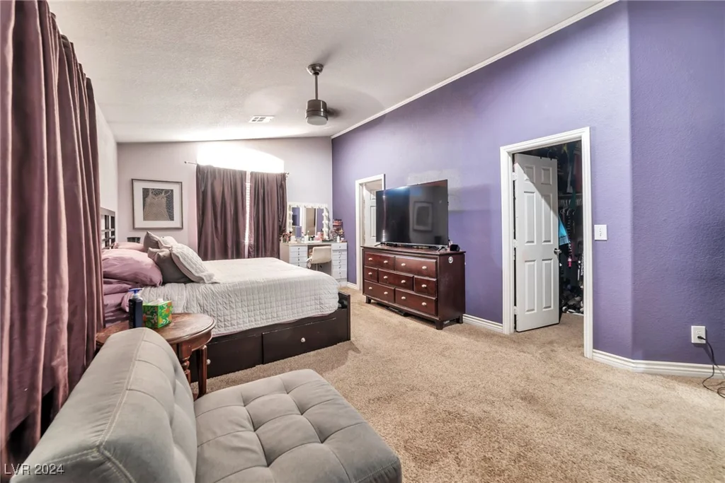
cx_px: 362
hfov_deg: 104.2
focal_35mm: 14
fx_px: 282
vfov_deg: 81.2
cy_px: 242
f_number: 11
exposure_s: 4
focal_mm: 14
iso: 100
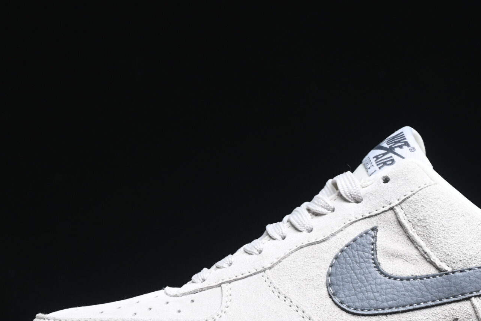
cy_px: 242
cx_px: 336
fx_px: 2004
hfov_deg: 13.7
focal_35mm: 150
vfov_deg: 9.1
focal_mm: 50
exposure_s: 1/60
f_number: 6.3
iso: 160
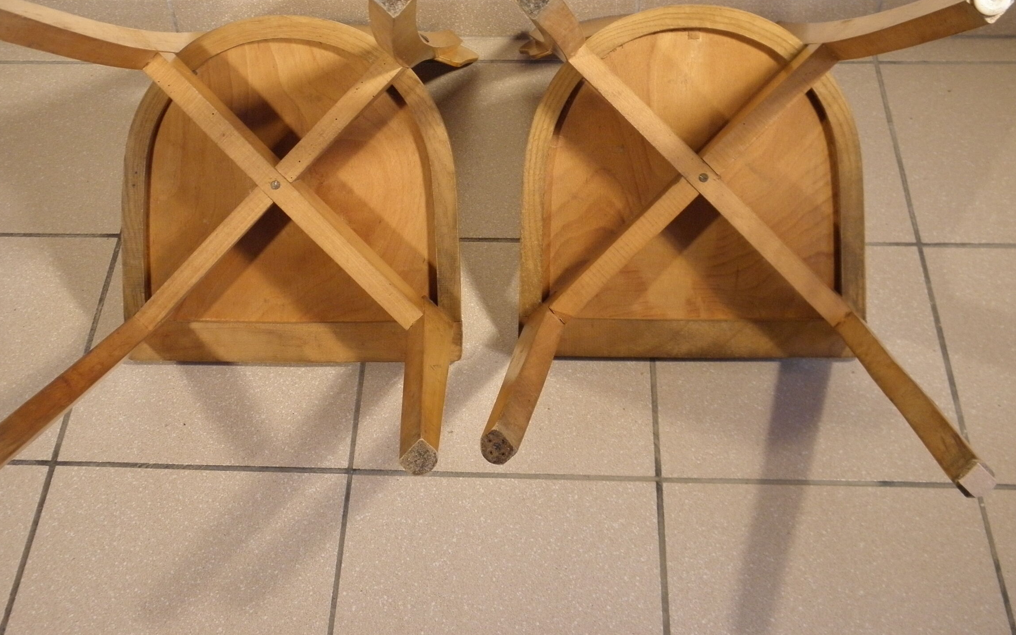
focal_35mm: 45
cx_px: 479
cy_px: 224
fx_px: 1246
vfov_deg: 28.4
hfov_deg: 44.3
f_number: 3.7
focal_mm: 6.8
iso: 200
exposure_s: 1/20
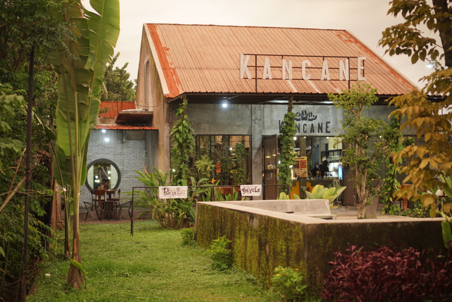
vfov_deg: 25.8
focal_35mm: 52
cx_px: 226
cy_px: 151
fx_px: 660
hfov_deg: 37.8
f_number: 1.8
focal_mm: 35
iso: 100
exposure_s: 1/15
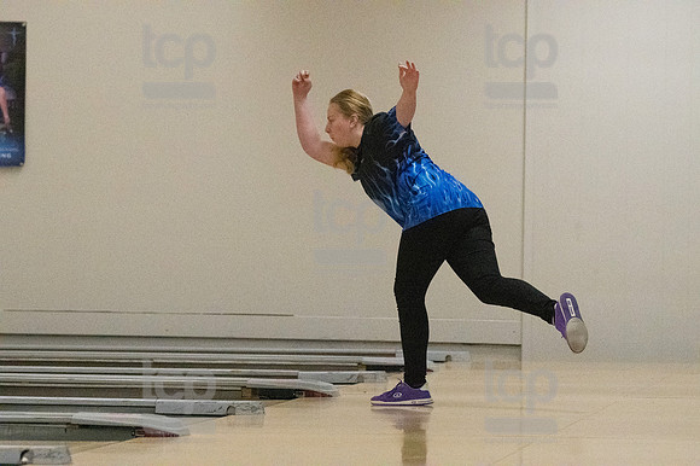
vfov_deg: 7.5
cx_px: 350
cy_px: 233
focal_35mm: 183
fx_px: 3556
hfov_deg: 11.2
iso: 10000
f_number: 4
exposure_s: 1/1250
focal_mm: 122
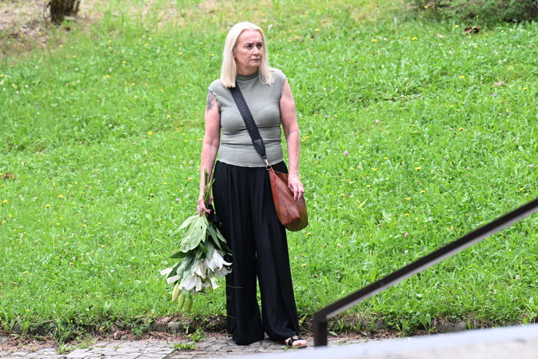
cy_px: 180
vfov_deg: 5.2
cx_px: 269
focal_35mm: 262
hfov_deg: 7.9
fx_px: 3915
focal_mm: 175
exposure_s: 1/640
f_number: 5
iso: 640
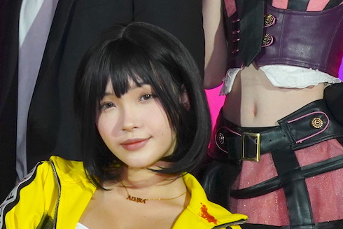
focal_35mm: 188
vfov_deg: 7.3
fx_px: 1792
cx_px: -143
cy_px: -2
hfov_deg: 10.6
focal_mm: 48
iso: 2000
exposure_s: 1/60
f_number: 8
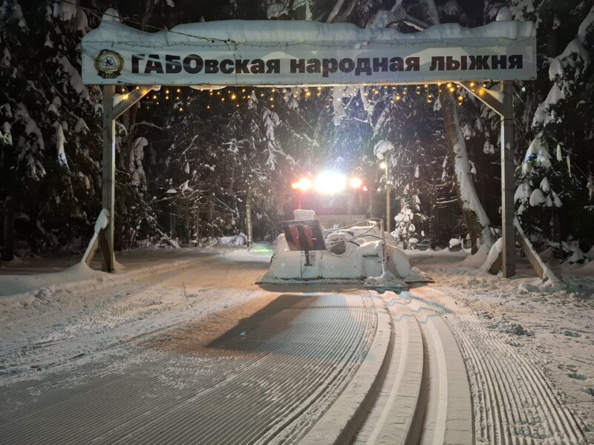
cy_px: 222
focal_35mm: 23
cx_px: 297
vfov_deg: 58.9
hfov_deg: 73.9
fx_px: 395
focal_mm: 5.54
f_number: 1.8
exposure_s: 1/33
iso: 320
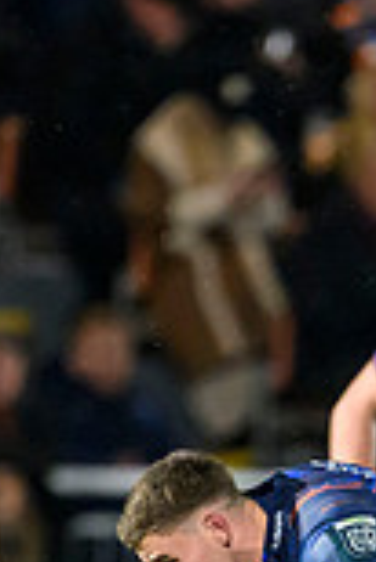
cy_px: 899
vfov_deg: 1.0
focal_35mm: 2091
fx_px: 32683
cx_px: 770
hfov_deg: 0.7
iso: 6400
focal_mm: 400
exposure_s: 1/1250
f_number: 2.8
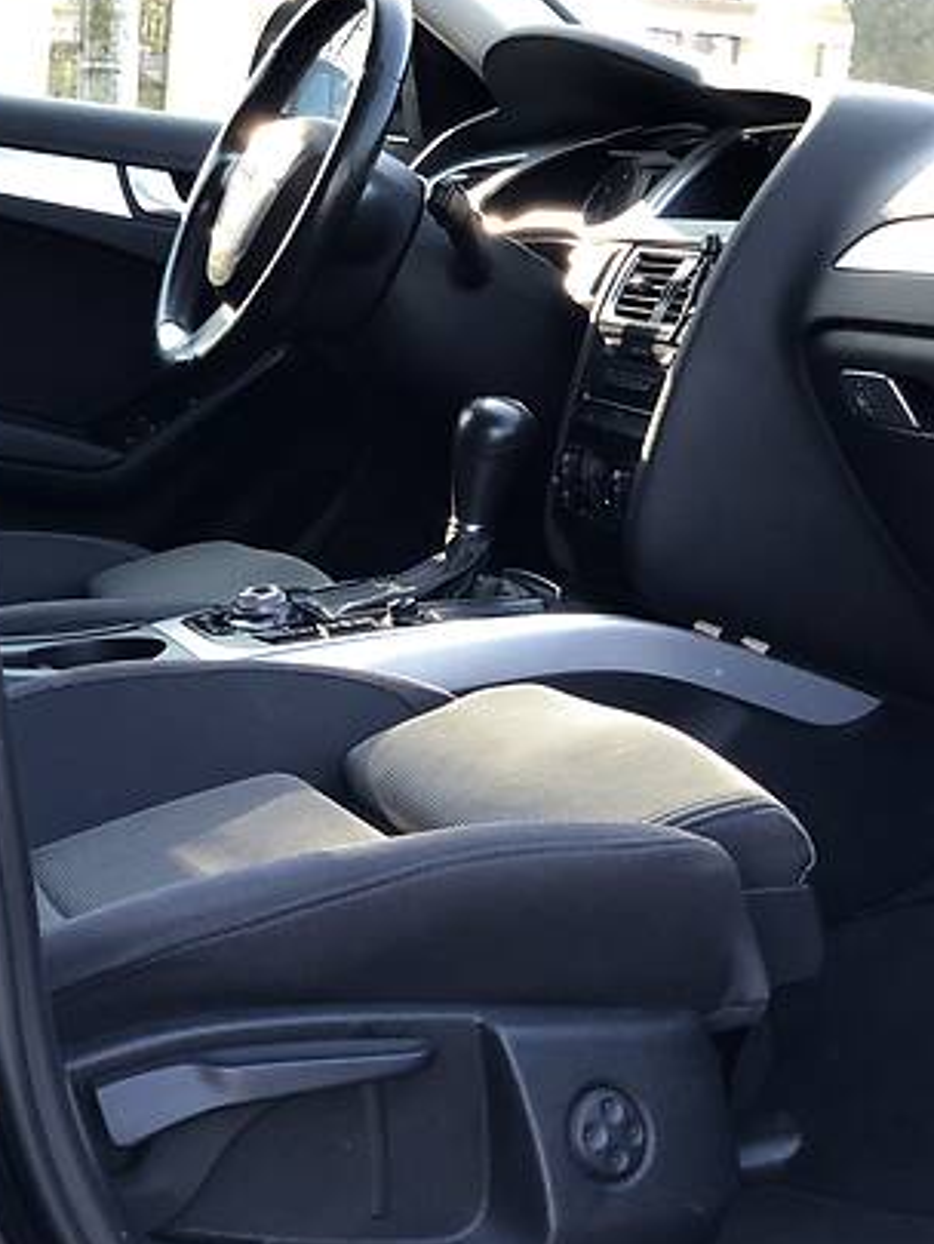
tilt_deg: -3.0
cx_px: 498
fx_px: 2769
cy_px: 433
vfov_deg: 25.2
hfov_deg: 19.1
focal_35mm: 77
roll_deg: -4.6
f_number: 2.4
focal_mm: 6
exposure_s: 1/60
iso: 40
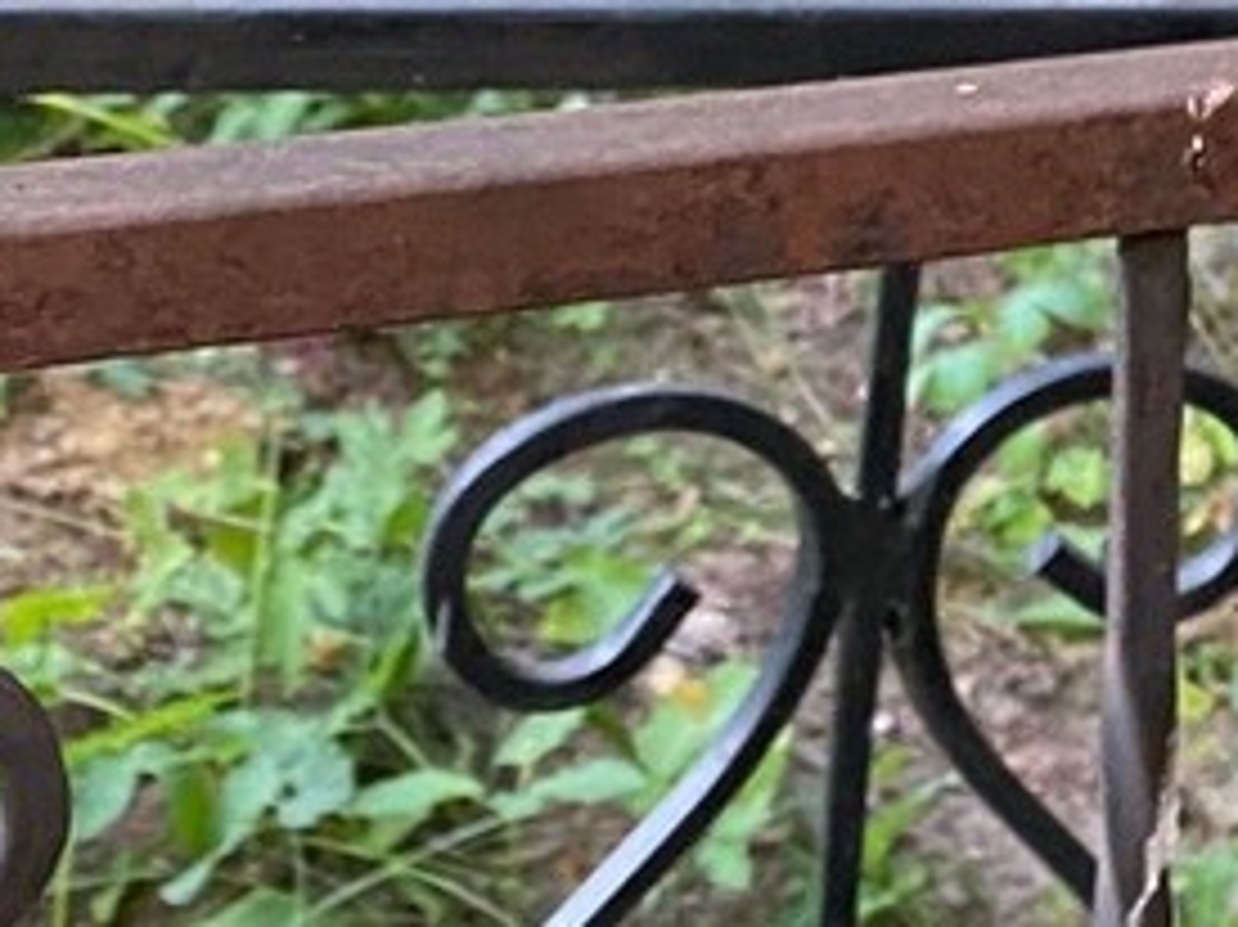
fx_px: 4862
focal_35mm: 136
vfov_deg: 10.7
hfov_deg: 12.8
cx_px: 2422
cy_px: -194
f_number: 1.8
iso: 250
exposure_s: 1/60
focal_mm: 4.25
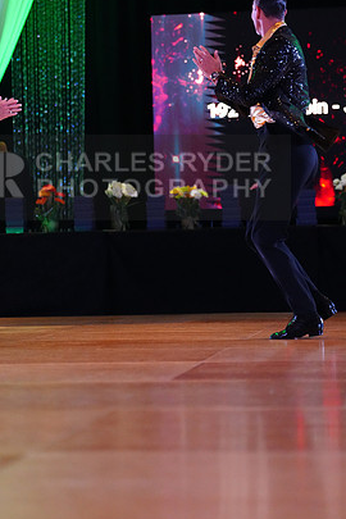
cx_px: 115
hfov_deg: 10.9
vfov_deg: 16.2
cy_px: 178
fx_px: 1816
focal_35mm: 126
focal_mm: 88
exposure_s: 1/400
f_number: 2.8
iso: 6400
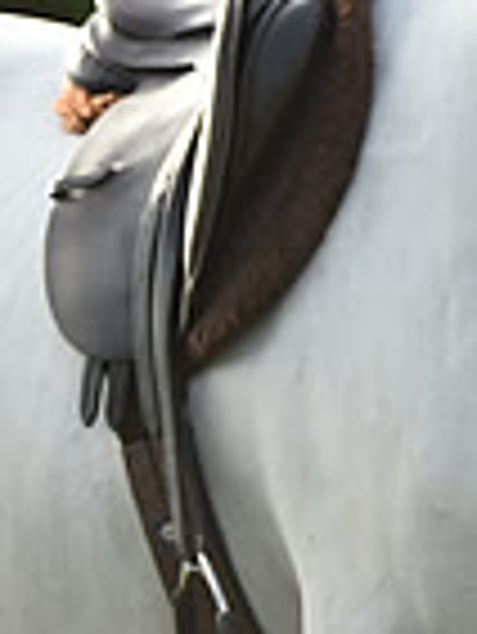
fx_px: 14529
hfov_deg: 1.9
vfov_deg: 2.5
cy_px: -36
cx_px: -680
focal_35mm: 792
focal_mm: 200
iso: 720
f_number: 5.6
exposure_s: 1/1250
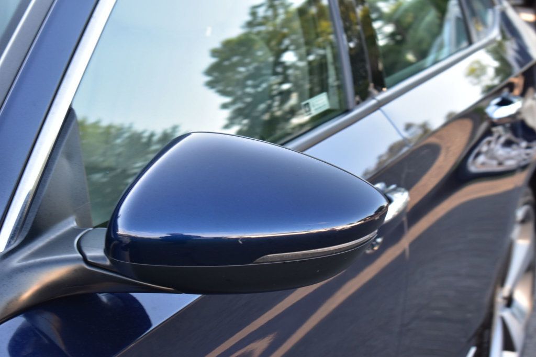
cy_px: 178
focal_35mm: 82
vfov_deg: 16.5
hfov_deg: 24.6
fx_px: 1228
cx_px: 268
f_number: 8
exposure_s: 1/60
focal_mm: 55
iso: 400
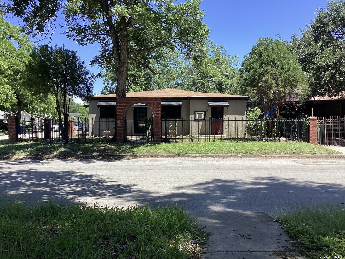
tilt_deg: -1.5
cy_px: 130
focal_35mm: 31
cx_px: 172
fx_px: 309
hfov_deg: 58.4
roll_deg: +0.7
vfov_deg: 45.4
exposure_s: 1/622
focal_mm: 3.3
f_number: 2.4
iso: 25
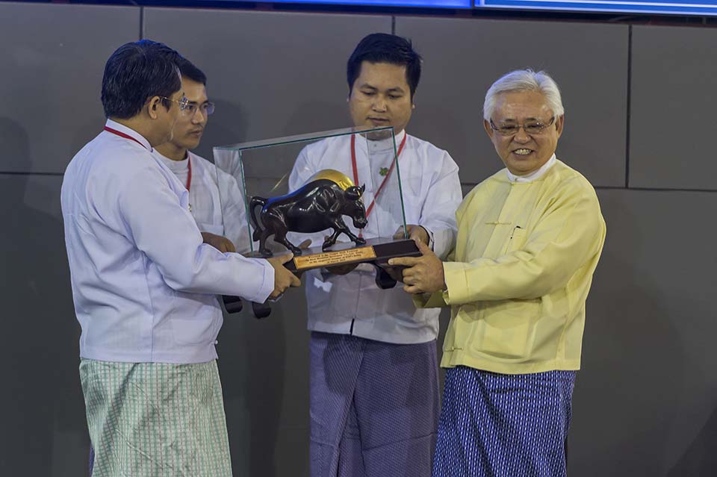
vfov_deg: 6.9
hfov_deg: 10.3
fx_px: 3981
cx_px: 358
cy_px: 238
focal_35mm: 200
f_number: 3.5
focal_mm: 200
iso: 1400
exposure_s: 1/125
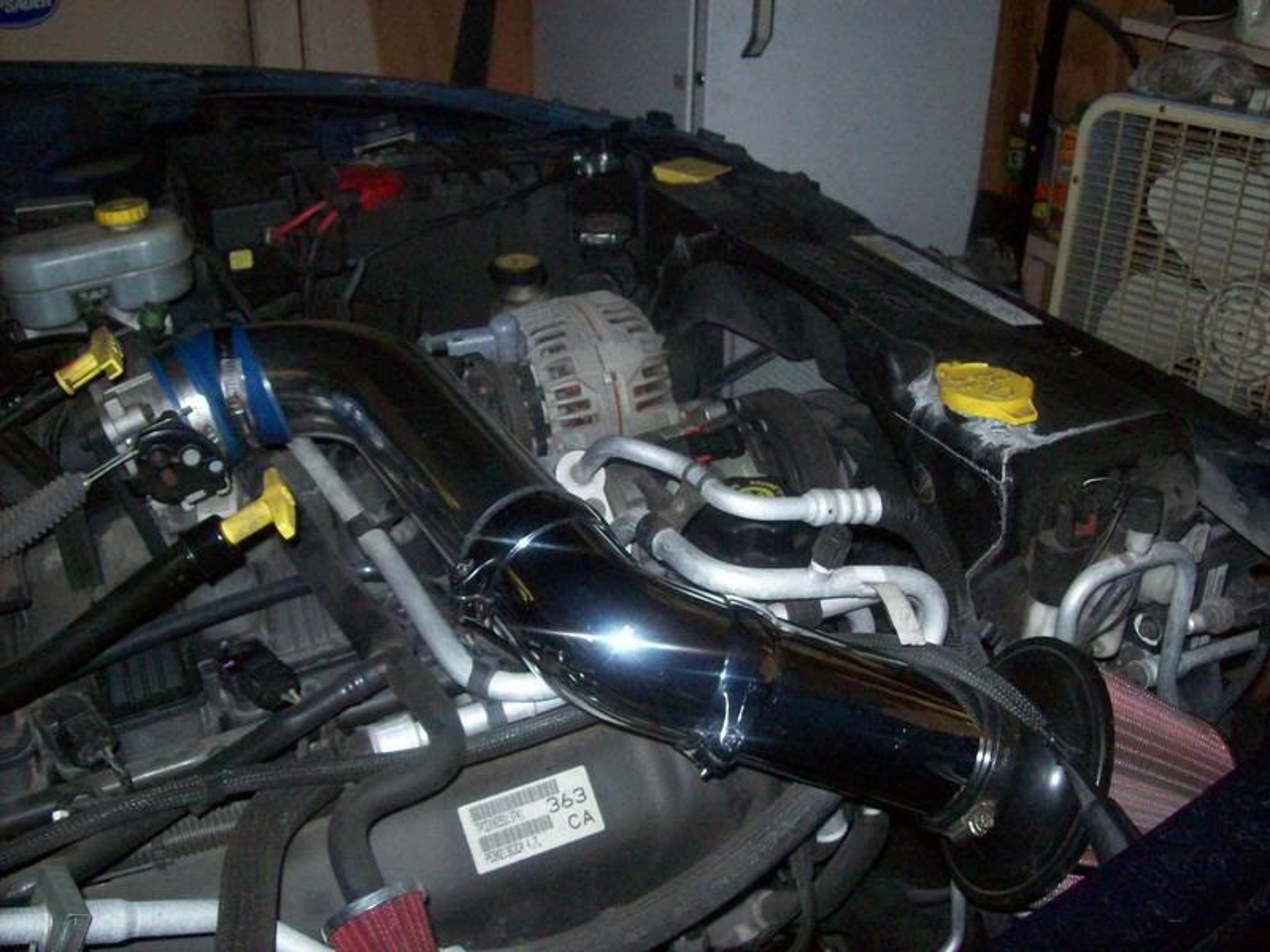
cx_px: 635
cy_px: 476
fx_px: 1321
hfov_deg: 51.4
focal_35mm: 36
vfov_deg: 39.7
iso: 400
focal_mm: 6
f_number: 2.7
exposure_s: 1/128
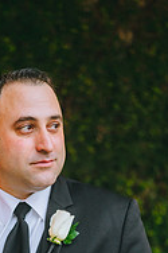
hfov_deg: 11.4
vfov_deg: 16.5
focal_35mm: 120
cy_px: 281
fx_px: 841
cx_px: 32
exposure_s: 1/160
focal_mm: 50
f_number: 2.2
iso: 800
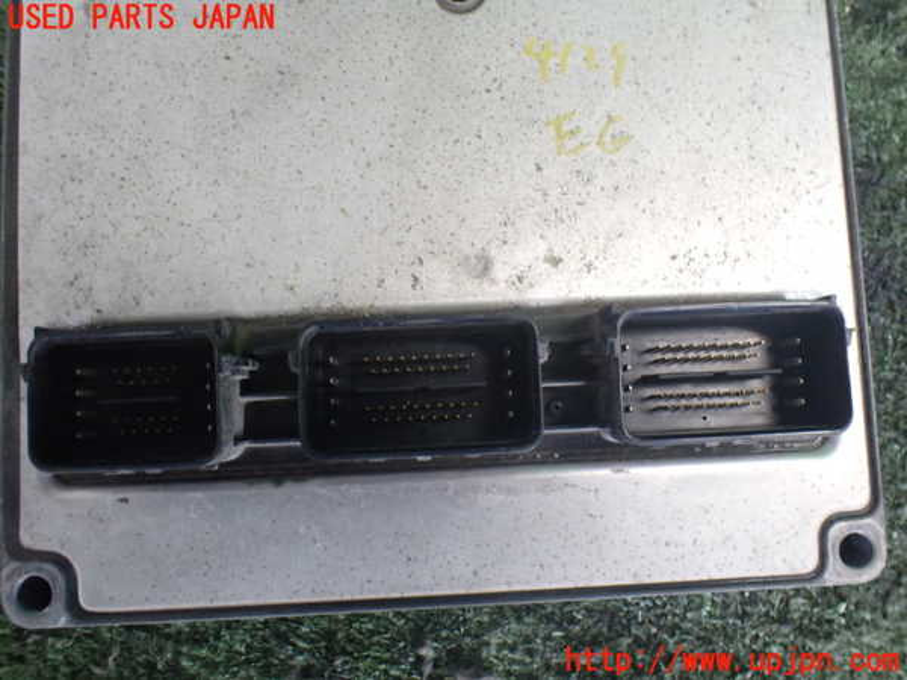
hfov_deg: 60.0
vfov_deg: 46.8
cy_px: 340
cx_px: 454
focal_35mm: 30
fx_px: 786
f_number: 2.3
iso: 800
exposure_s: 1/80
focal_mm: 5.4
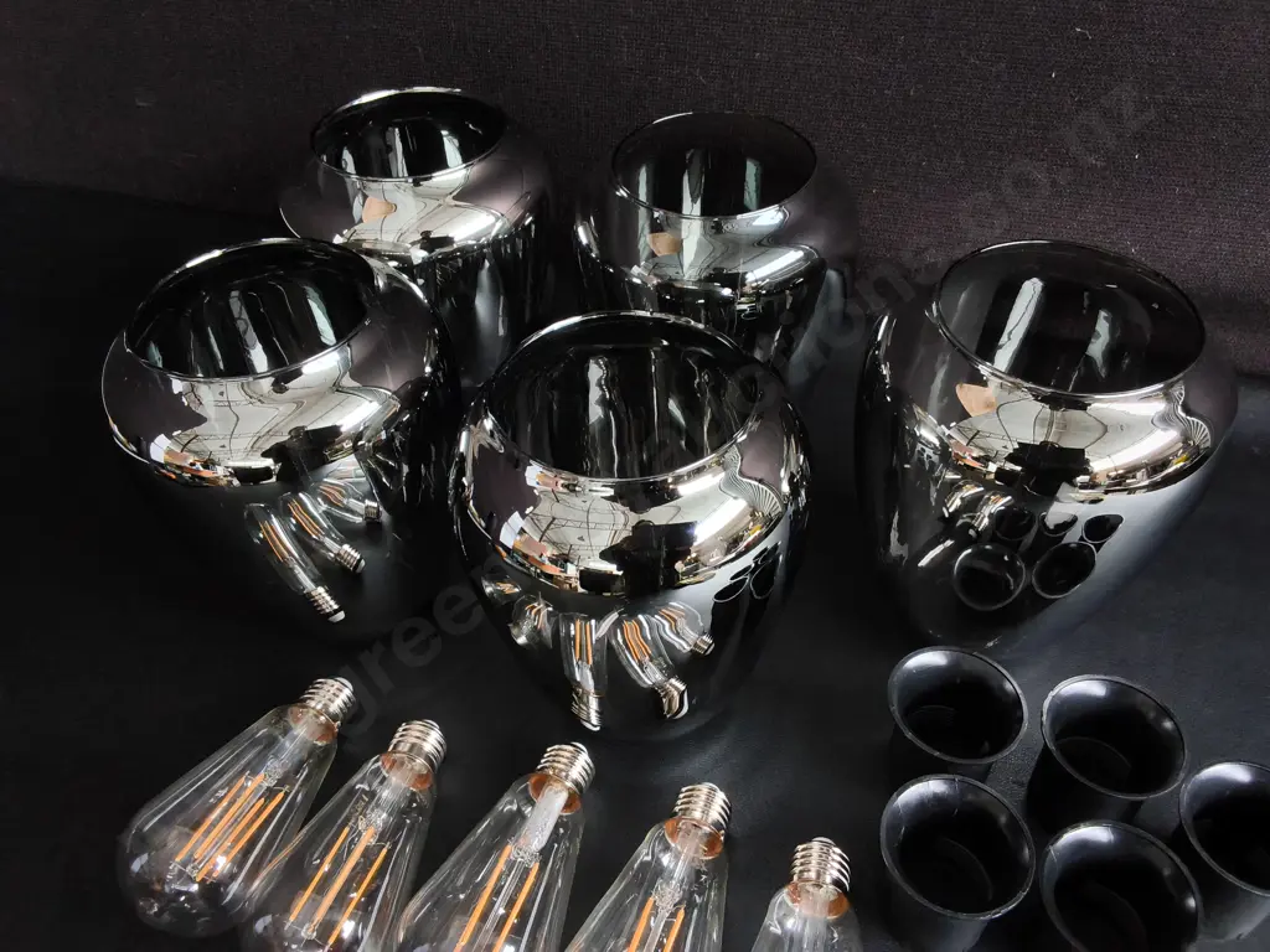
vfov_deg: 51.4
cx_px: 635
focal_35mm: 27
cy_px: 476
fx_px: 991
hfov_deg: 65.3
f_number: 2
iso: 125
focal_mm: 2.87
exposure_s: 1/100
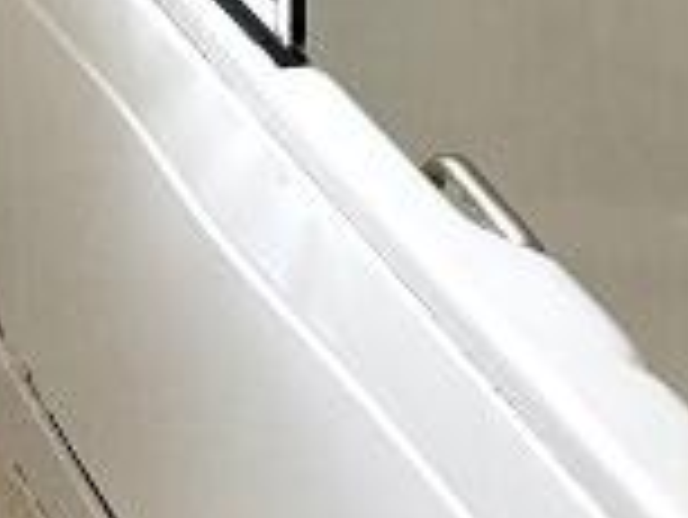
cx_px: 724
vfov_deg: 8.3
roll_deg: -2.7
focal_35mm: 174
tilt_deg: -17.7
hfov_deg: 11.2
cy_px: -369
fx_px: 3461
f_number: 1.6
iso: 80
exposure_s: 1/100
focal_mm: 5.1
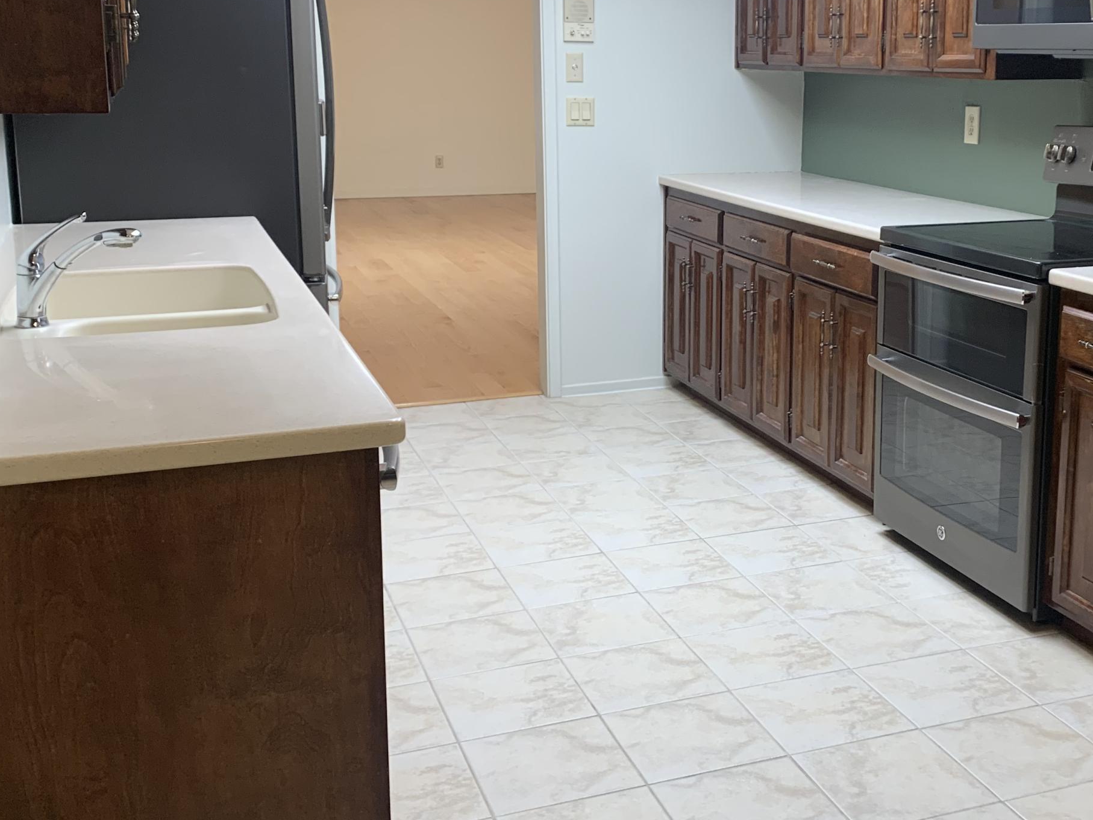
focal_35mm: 43
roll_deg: -0.7
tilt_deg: -8.6
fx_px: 1358
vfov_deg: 33.5
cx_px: 706
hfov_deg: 43.4
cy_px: 342
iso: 80
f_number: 1.8
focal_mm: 4.25
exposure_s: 1/120
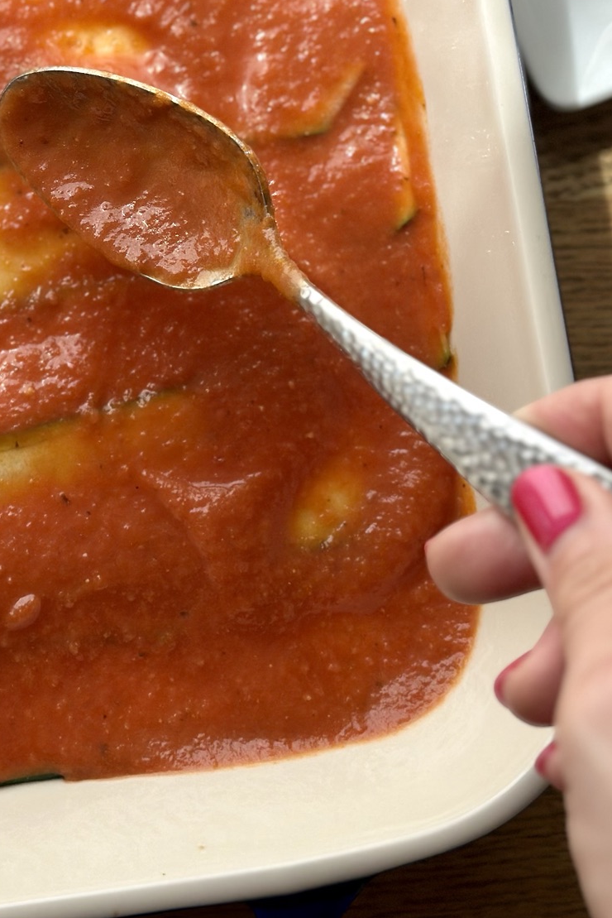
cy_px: 156
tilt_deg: -82.4
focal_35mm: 90
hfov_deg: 15.1
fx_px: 2293
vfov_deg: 22.3
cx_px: 146
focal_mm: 6.86
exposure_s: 1/564
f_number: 1.78
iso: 80
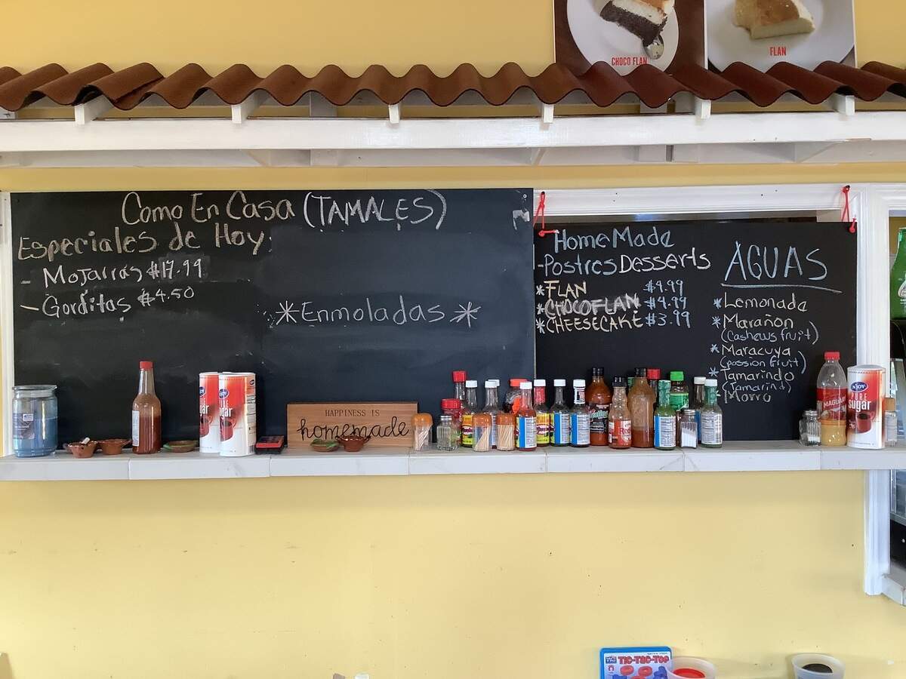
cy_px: 340
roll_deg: +0.6
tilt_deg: -2.0
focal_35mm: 31
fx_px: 811
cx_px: 453
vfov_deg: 45.4
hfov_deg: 58.4
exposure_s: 1/60
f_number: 2.4
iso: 125
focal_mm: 3.3
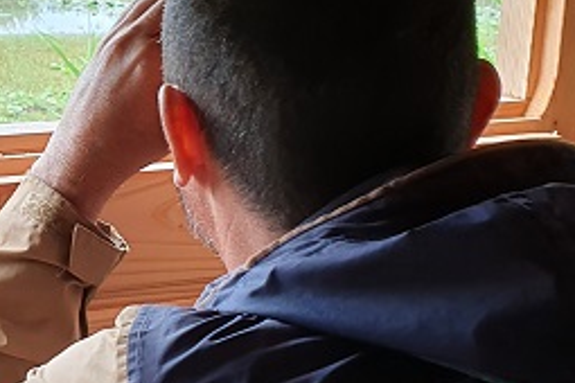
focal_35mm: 85
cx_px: -20
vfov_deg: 16.1
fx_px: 1358
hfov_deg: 22.8
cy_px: 176
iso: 64
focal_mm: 4.32
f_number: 2.4
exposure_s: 1/100
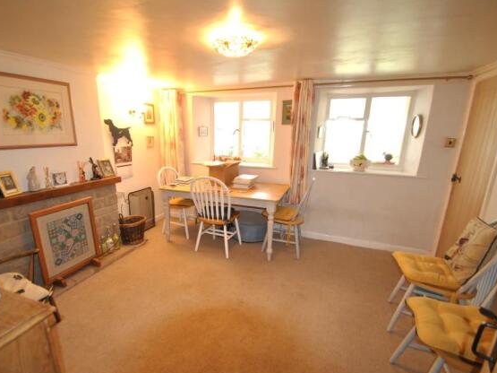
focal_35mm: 17
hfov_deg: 90.8
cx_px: 224
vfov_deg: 74.7
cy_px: 195
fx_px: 244
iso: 200
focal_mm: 10
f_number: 3.5
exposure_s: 1/10
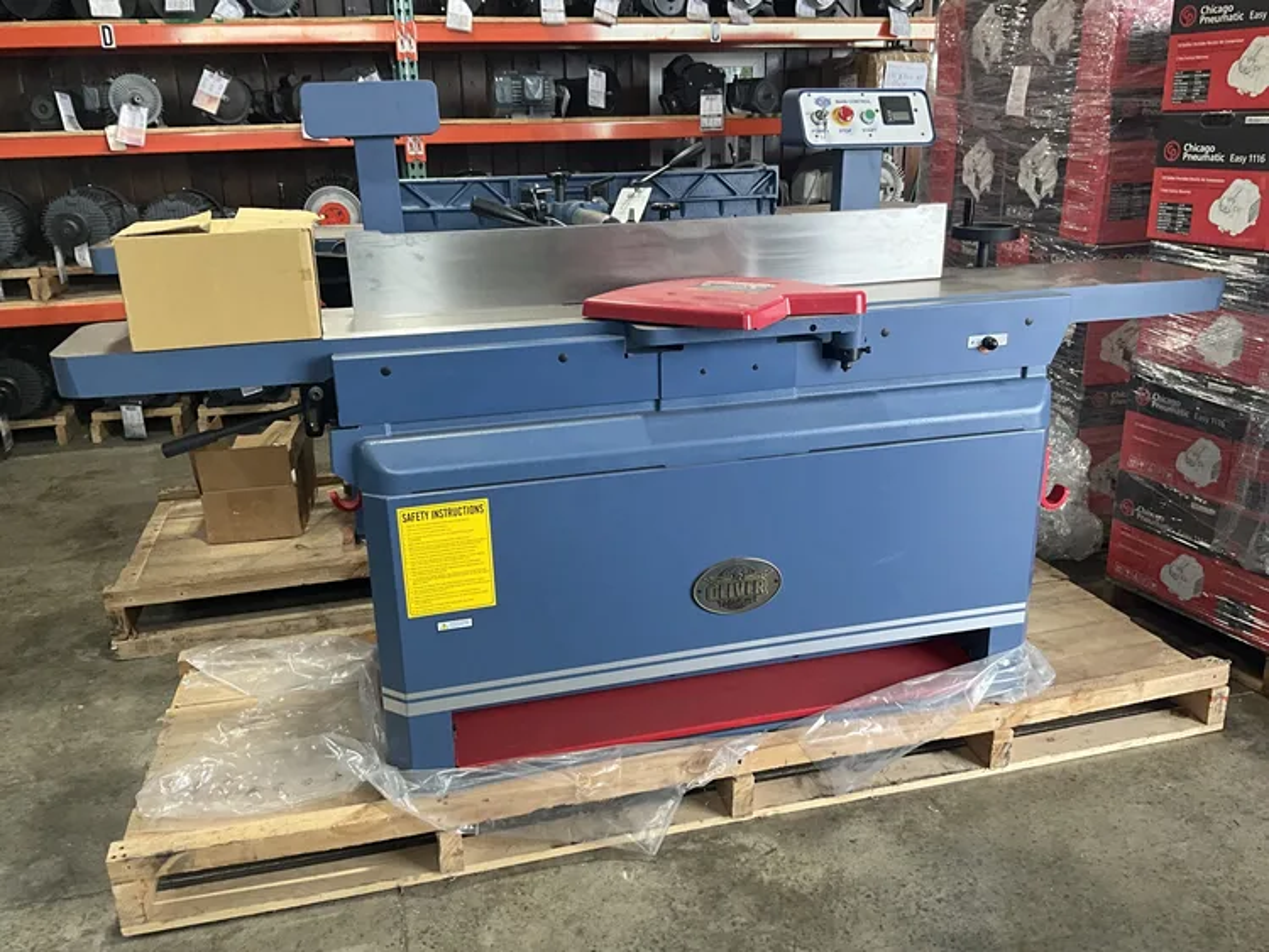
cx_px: 634
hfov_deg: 61.6
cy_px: 476
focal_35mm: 29
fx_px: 1063
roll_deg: +1.6
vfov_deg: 48.3
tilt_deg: -19.5
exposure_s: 1/120
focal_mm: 3
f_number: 1.8
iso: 40
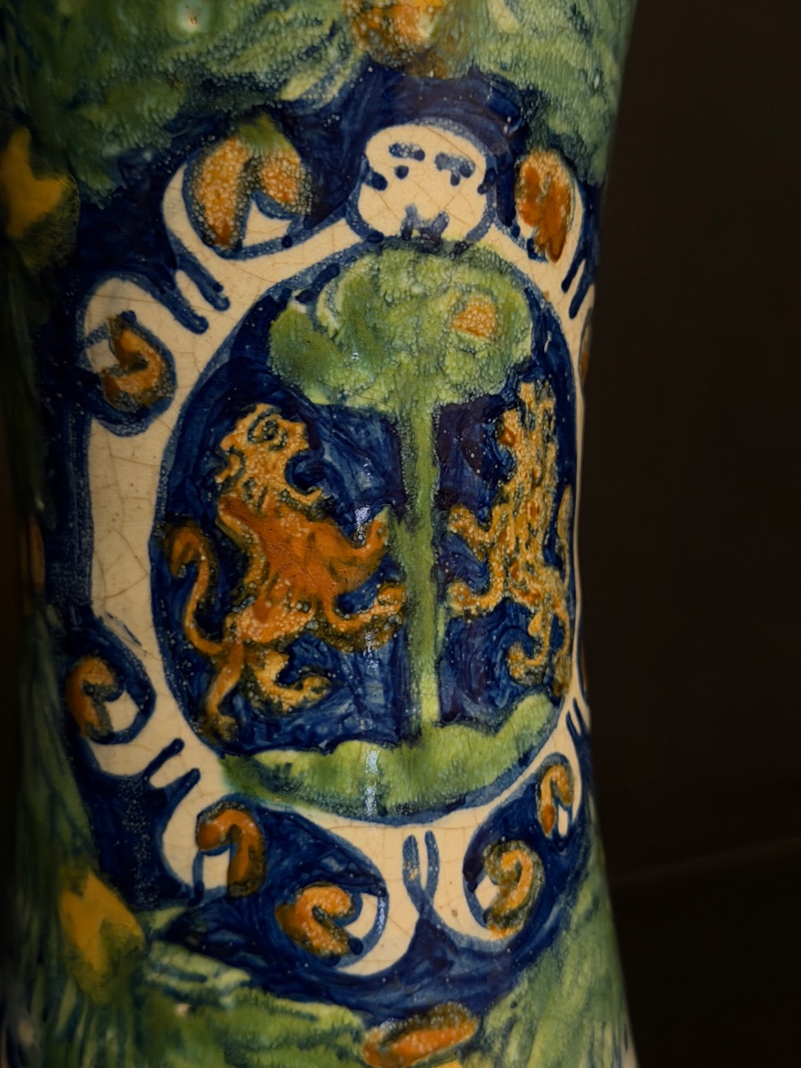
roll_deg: -0.7
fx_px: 1512
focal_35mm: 49
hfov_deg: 29.7
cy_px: 544
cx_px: 400
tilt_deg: -9.5
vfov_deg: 38.9
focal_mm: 6.76
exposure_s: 1/20
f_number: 1.78
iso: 1000
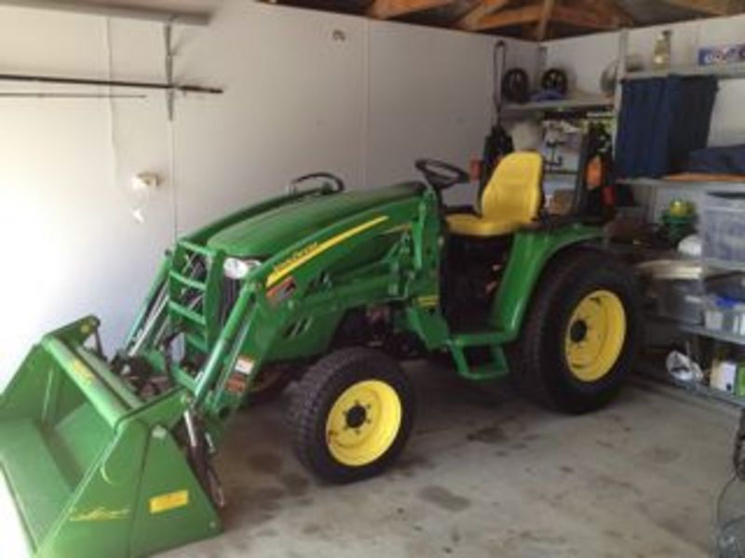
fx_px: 753
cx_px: 372
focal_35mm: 35
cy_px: 279
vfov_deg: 40.7
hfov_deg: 52.6
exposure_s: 1/120
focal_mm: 4.28
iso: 80
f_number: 2.4
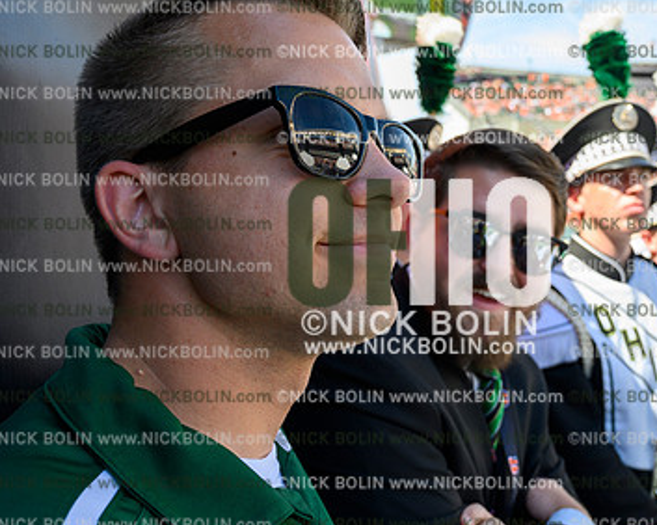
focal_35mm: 37
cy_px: 266
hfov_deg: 48.5
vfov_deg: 40.1
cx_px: 419
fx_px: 719
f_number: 5.6
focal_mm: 24
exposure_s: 1/160
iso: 100
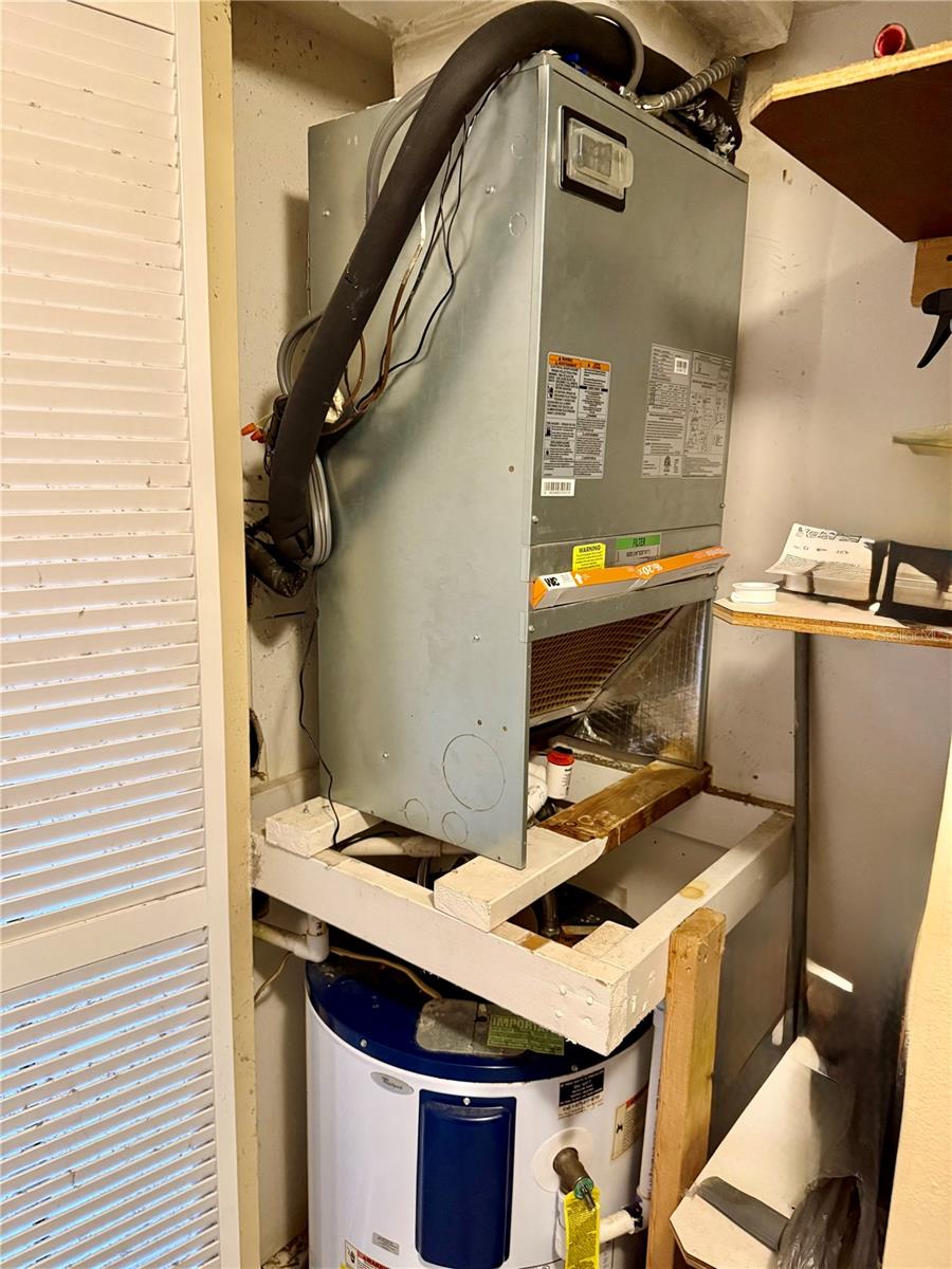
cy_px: 634
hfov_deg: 56.8
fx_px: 880
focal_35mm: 24
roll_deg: -2.0
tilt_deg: -10.6
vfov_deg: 71.6
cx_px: 476
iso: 640
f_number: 1.78
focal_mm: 6.76
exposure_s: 1/60
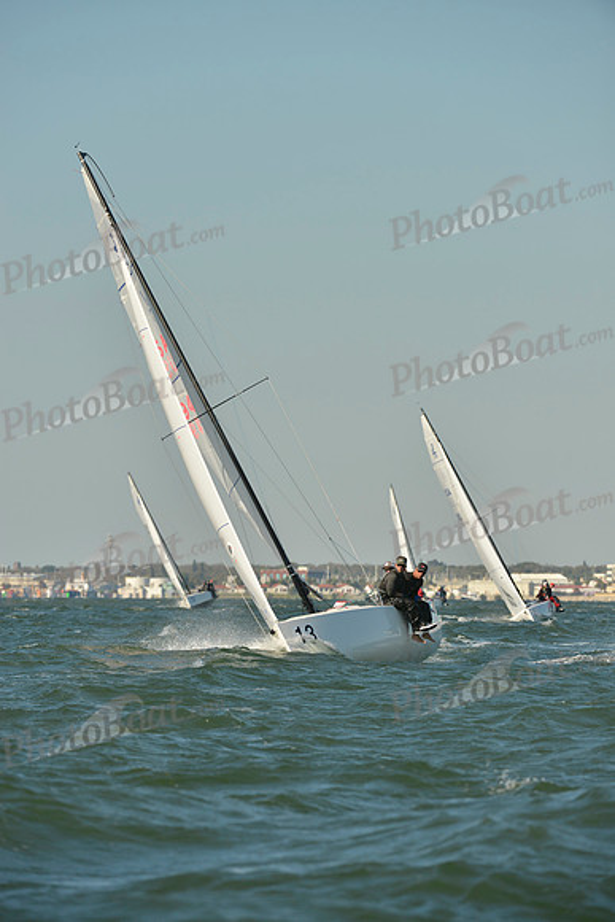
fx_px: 6402
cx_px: 308
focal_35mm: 250
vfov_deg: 8.2
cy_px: 461
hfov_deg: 5.5
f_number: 7.1
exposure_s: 1/1250
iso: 280
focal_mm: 250
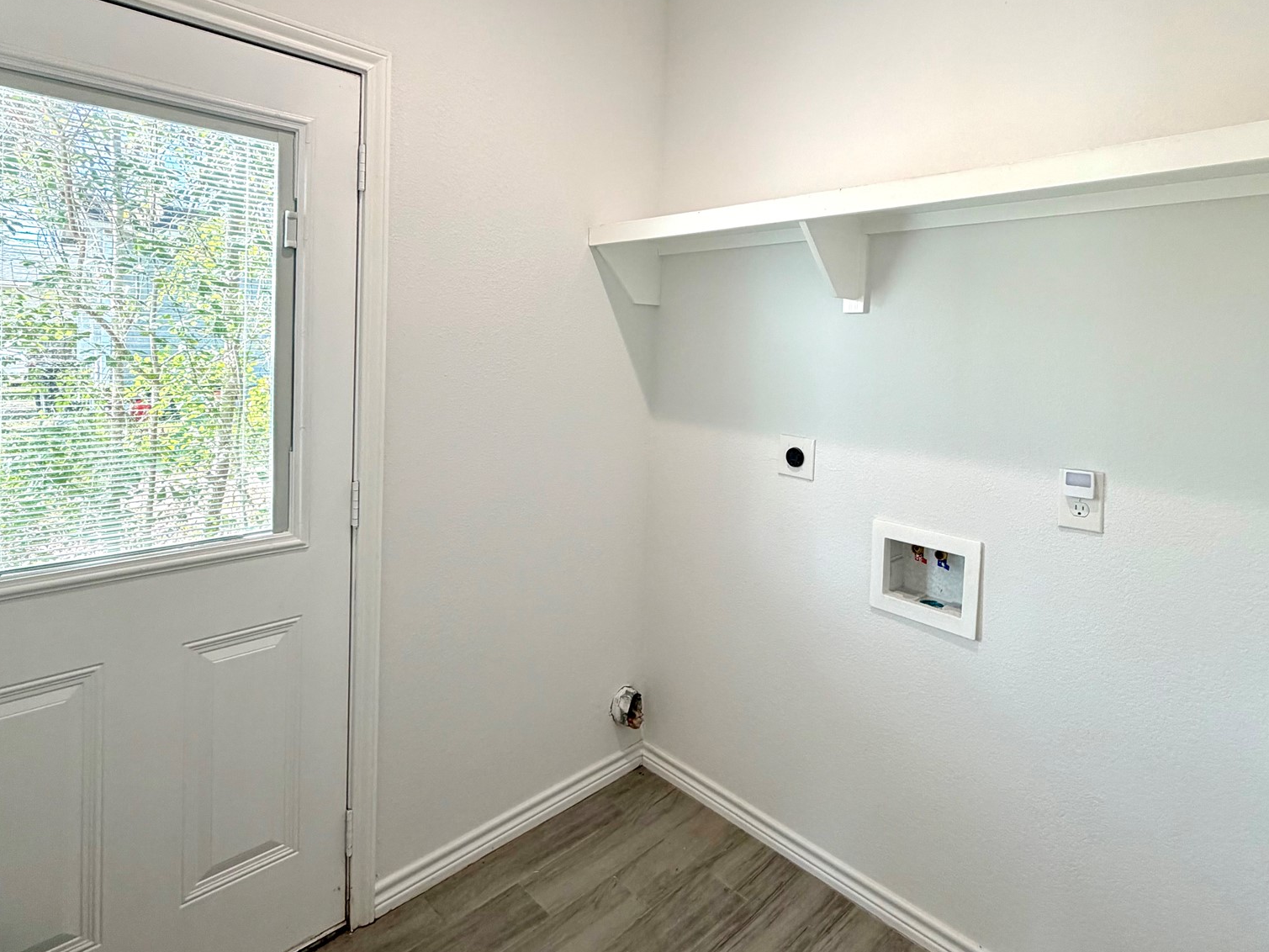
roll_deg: -1.9
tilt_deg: -1.6
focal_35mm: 19
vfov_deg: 67.8
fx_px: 697
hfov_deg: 84.7
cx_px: 642
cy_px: 366
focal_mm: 2.22
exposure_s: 1/120
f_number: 2.2
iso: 160
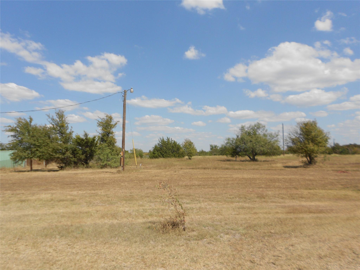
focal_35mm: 29
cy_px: 135
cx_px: 180
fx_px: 302
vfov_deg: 48.2
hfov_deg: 61.7
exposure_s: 1/1500
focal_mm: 5.1
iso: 80
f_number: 3.4
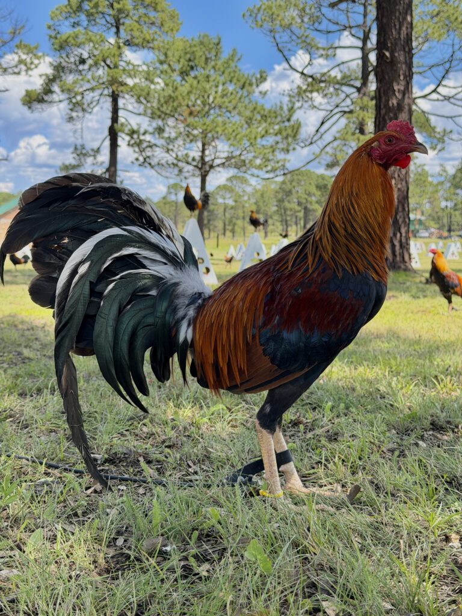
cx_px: 231
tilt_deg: -5.7
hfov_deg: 30.3
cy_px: 308
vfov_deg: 39.7
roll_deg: -0.6
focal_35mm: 48
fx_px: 854
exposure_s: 1/1543
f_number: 1.78
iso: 80
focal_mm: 6.76
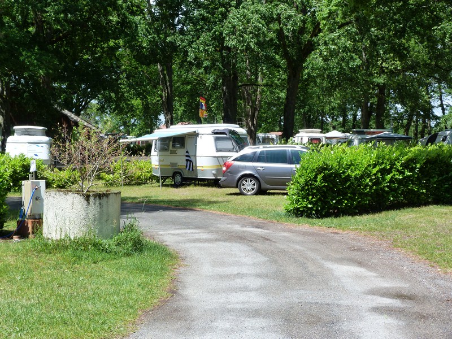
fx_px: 875
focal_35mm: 67
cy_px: 170
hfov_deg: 29.0
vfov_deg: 21.9
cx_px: 226
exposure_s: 1/250
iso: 125
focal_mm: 12.1
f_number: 5
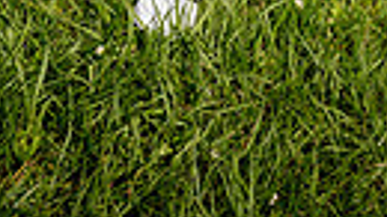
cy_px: -410
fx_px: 892
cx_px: 220
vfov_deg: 10.4
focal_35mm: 87
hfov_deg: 24.4
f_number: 7.1
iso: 100
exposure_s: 1/250
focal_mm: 24
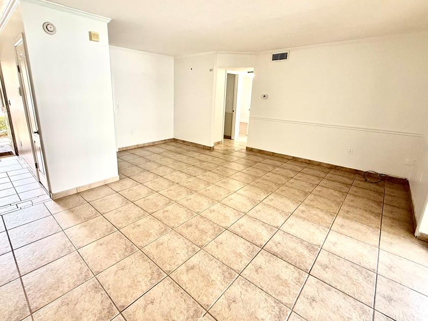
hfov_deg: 90.8
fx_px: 210
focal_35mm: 17
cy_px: 149
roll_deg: -0.9
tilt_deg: -15.0
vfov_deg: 74.6
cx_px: 195
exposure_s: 1/99
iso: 160
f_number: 2.2
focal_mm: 2.22
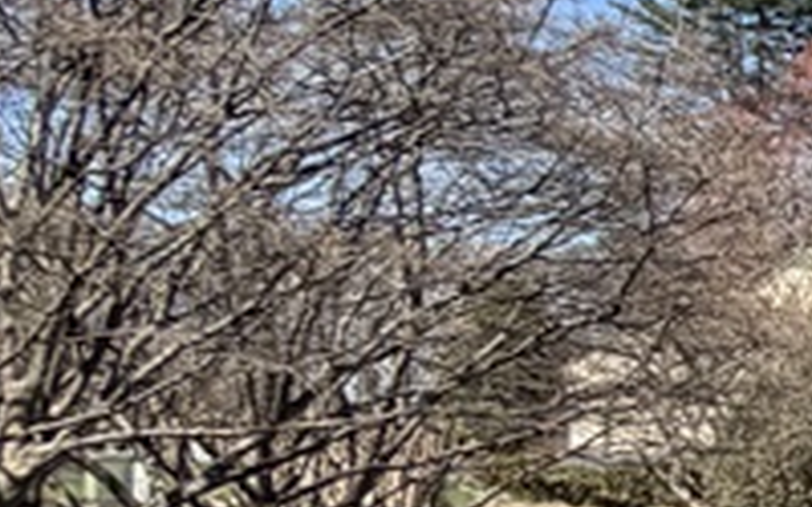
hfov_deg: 12.2
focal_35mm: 89
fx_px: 1970
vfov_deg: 14.4
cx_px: 2318
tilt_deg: -1.7
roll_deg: -1.2
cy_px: 535
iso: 32
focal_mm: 2.22
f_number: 2.2
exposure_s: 1/770
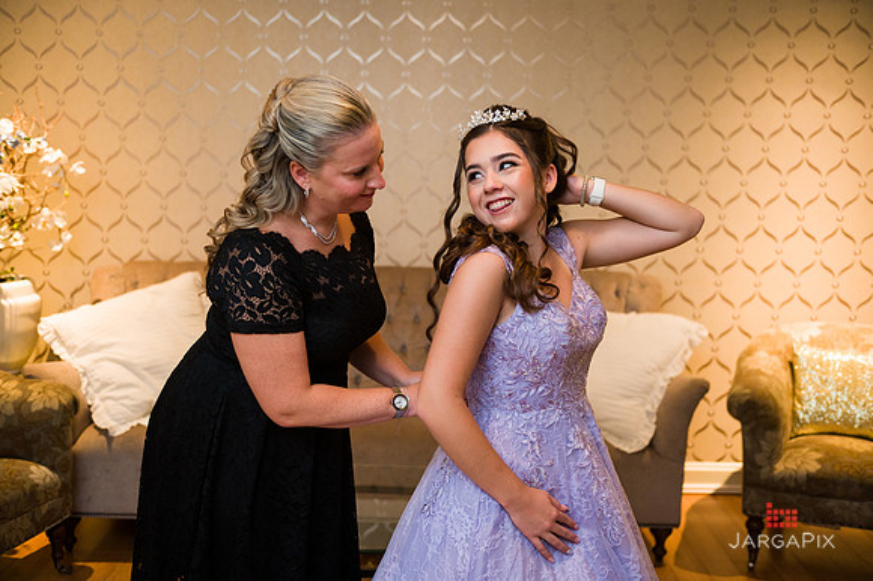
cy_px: 290
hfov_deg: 48.5
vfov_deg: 33.4
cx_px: 436
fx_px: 969
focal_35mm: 40
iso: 1600
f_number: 3.2
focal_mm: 40
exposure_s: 1/200
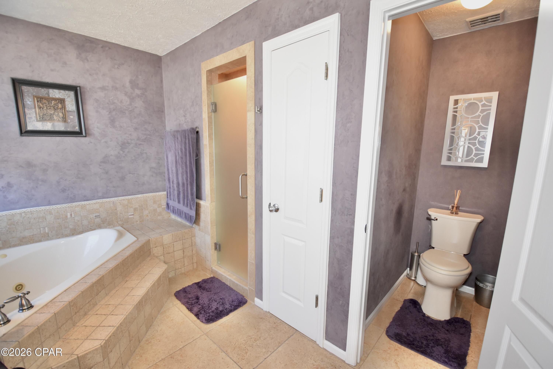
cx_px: 276
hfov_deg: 100.4
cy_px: 184
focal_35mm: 15
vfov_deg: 77.3
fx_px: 230
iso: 800
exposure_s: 1/60
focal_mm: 10
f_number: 3.5
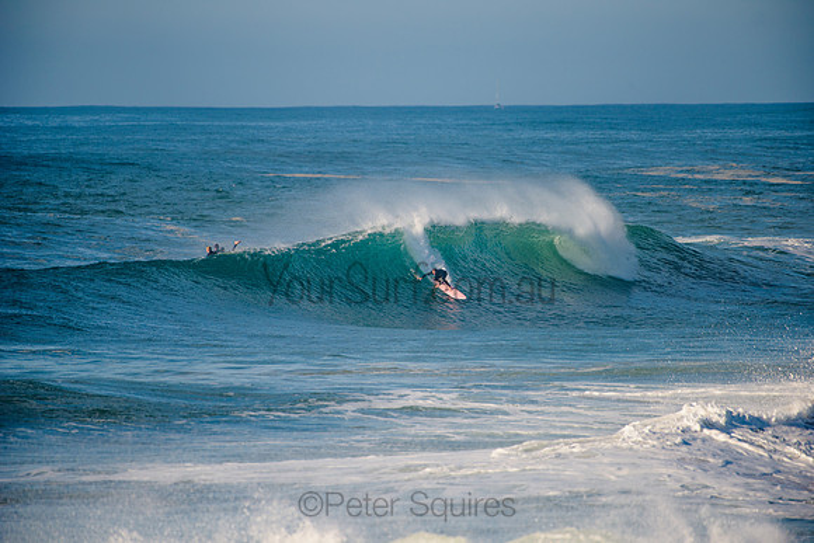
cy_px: 272
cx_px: 407
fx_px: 11308
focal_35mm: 500
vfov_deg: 2.8
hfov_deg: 4.1
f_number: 5.6
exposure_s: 1/1600
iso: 160
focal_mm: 500
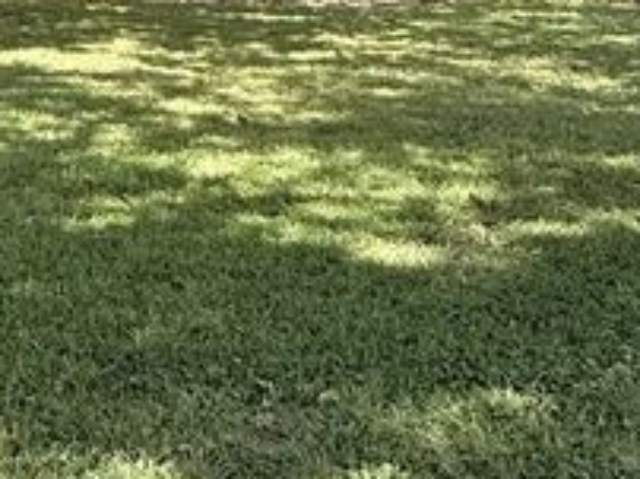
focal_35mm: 71
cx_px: -76
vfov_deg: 18.6
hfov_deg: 25.3
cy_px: -213
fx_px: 1311
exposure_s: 1/502
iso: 64
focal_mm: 2.22
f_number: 2.2
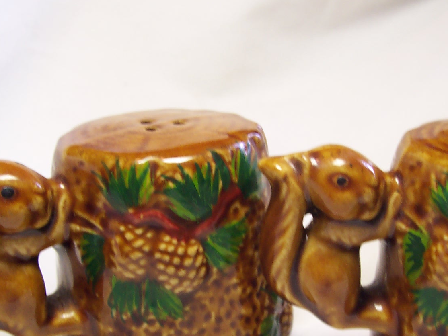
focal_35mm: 55
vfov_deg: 26.4
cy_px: 232
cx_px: 263
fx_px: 712
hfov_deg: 34.8
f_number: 2.8
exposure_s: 1/30
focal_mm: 5.6
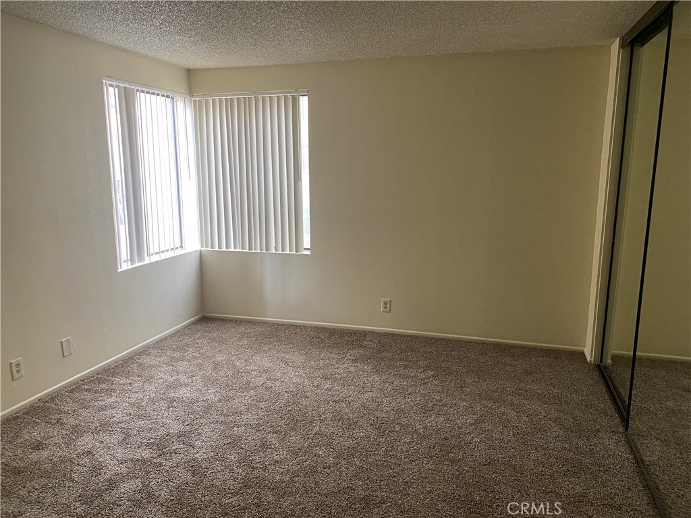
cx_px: 346
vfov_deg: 53.1
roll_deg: -0.5
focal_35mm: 26
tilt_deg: -10.6
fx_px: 519
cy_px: 259
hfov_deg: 67.3
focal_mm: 4.25
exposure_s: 1/60
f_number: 1.8
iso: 200
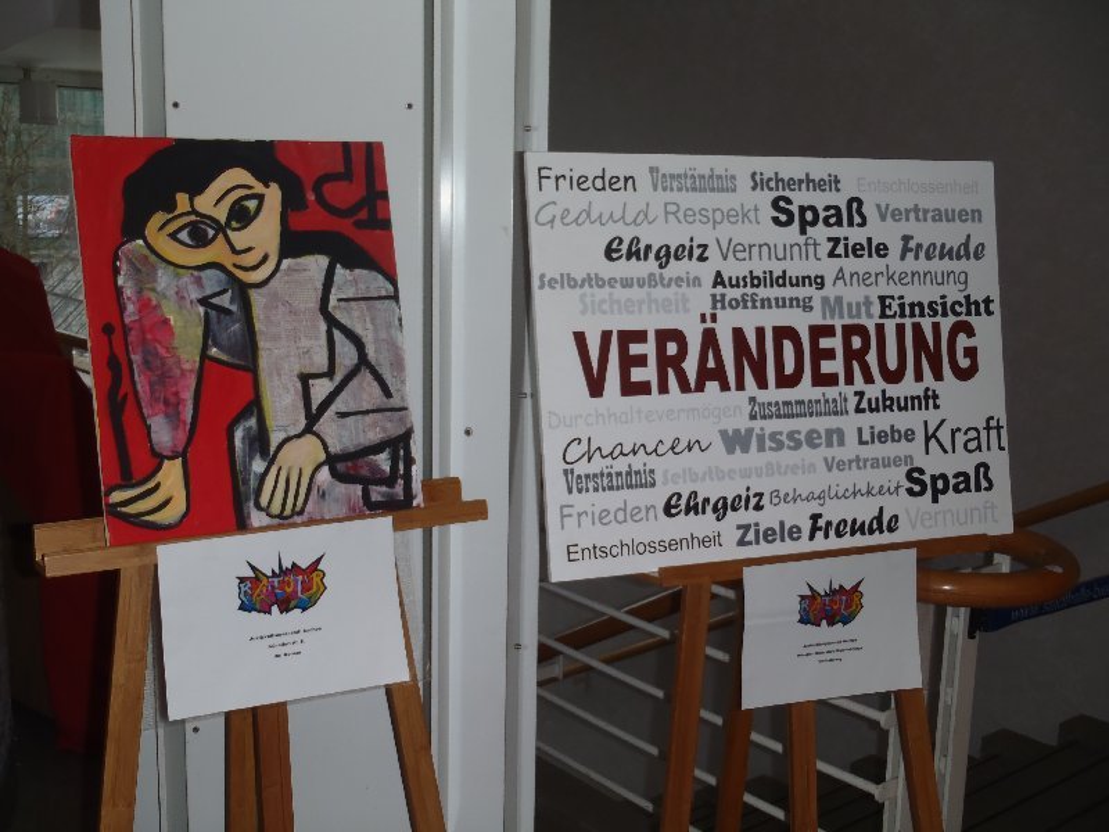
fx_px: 1217
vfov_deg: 37.7
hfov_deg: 49.0
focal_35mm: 38
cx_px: 554
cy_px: 416
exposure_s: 1/40
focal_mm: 6.83
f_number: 4.6
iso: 125
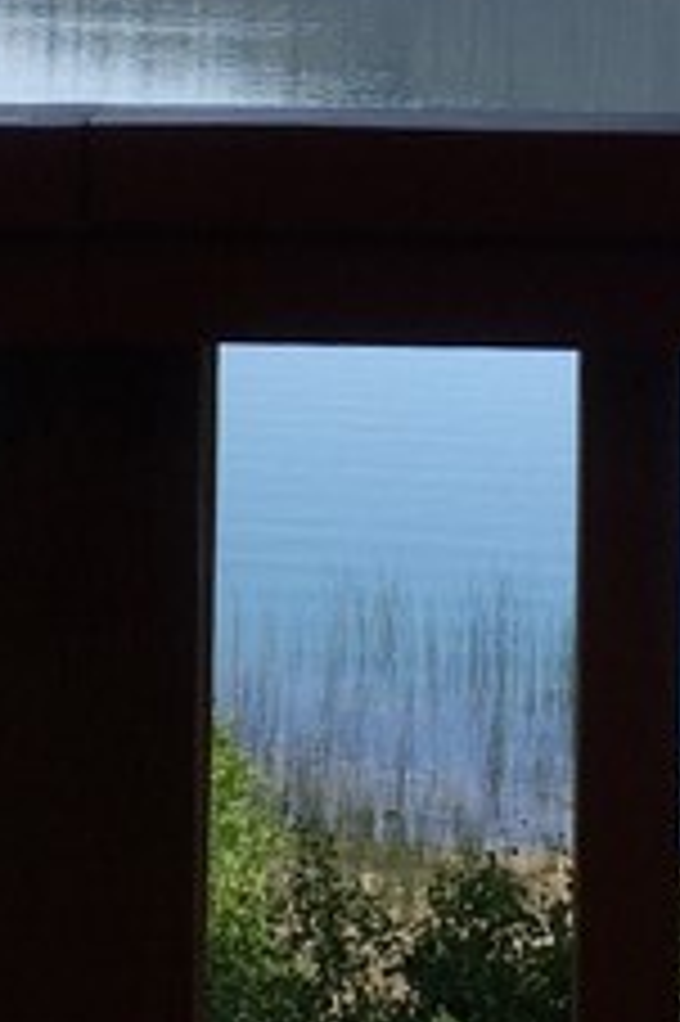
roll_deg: -0.2
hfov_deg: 10.1
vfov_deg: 14.8
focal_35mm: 136
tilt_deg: -0.6
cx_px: 482
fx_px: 3859
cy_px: -68
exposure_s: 1/1580
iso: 32
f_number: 2.2
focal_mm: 4.15
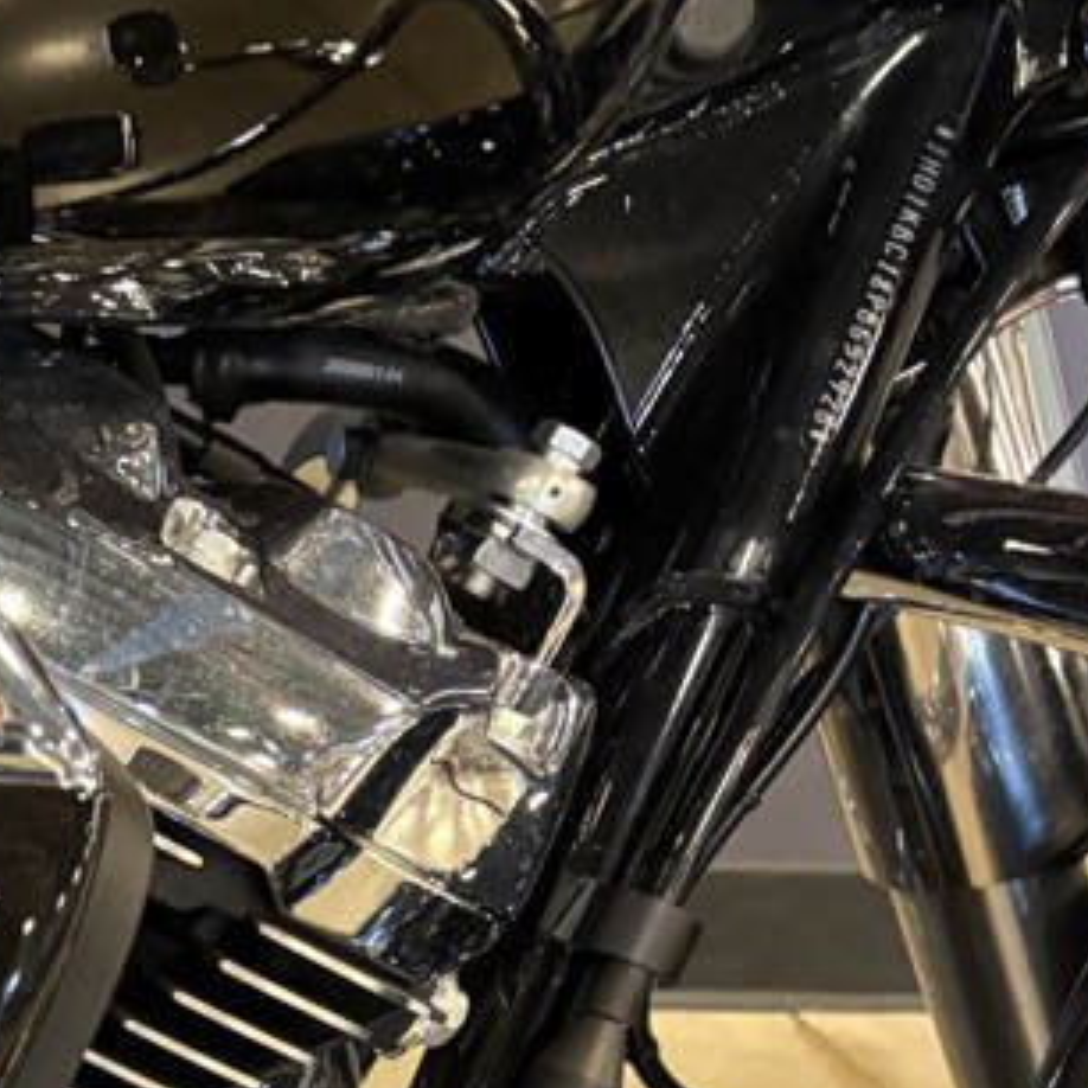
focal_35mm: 80
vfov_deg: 20.0
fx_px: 2845
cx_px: -489
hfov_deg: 19.2
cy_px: 1390
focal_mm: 5.96
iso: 500
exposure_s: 1/60
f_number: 1.6
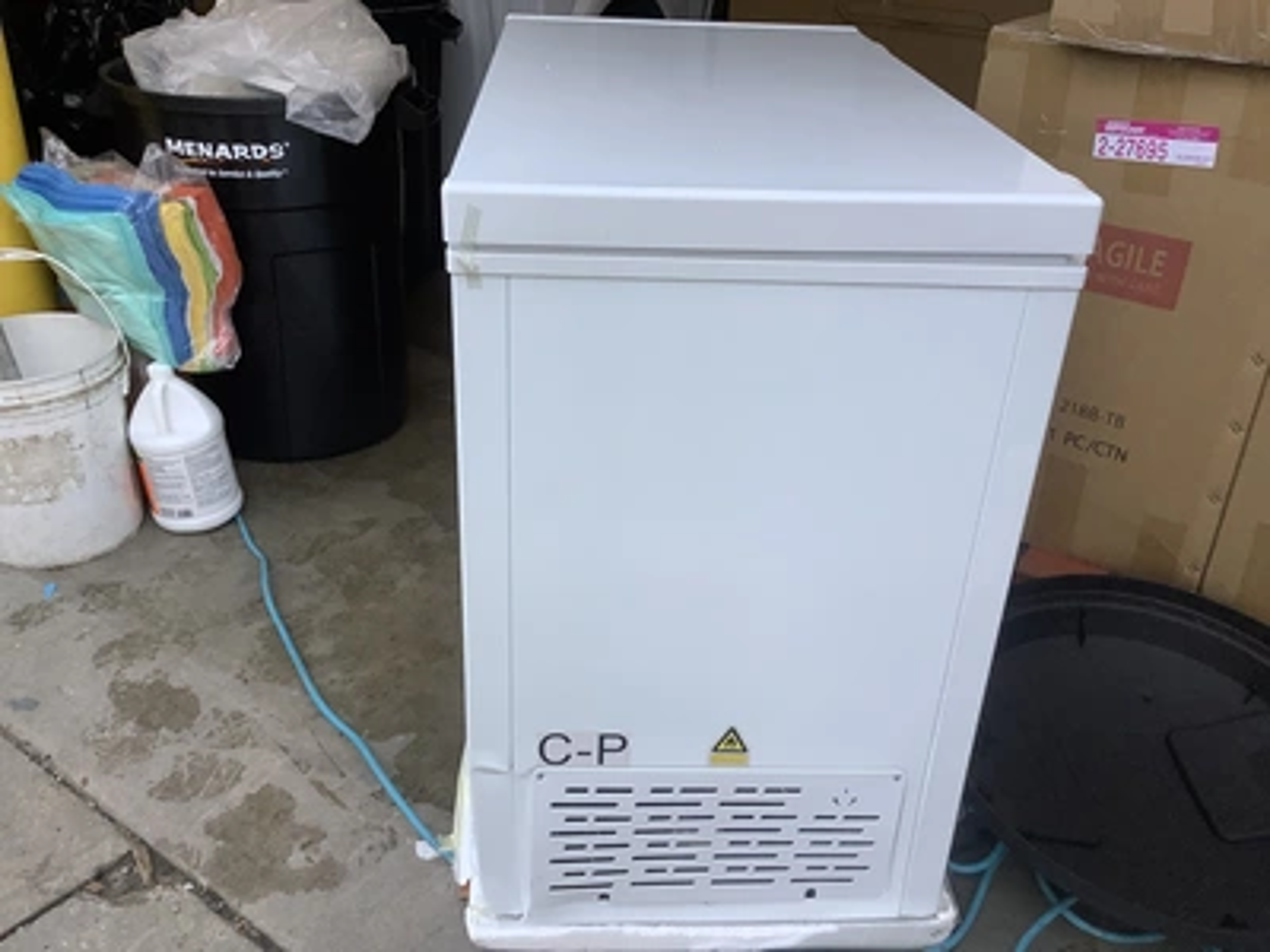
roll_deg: -1.4
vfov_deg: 45.4
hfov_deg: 58.4
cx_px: 635
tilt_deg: -29.3
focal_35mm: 31
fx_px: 1137
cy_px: 476
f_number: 2.4
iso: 80
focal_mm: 3.3
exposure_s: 1/120
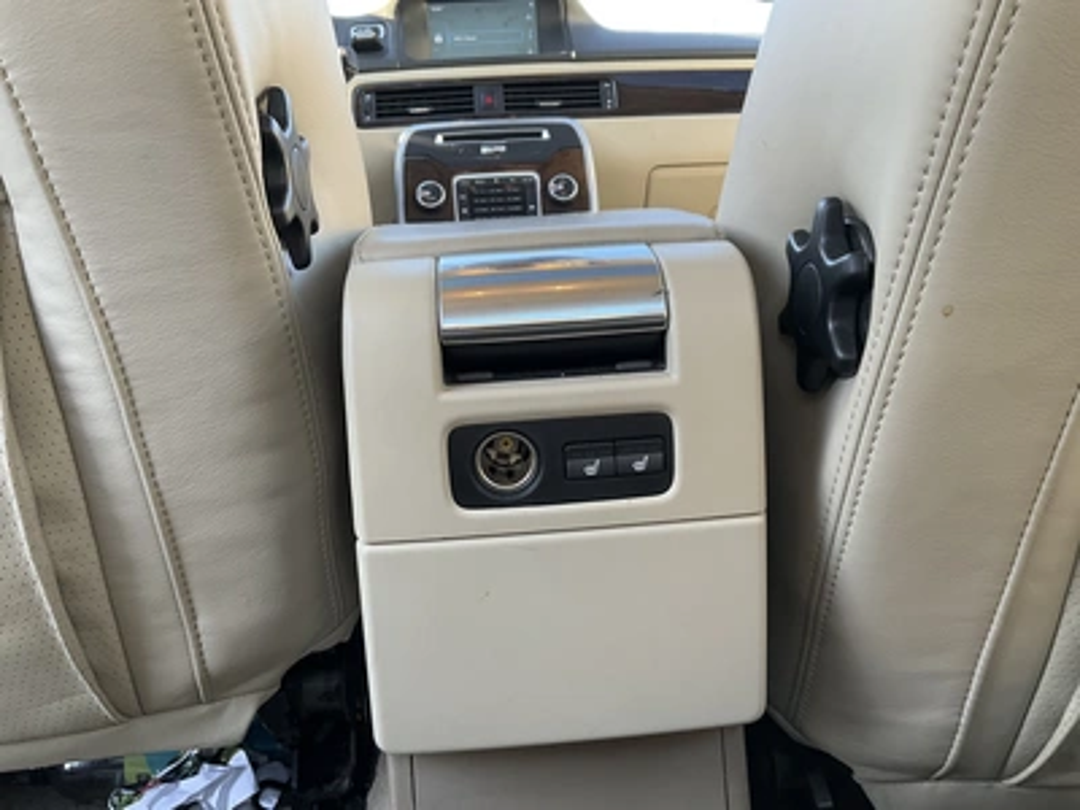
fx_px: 905
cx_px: 540
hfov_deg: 61.7
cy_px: 405
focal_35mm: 29
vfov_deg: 48.2
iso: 64
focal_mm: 3
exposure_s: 1/111
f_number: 1.8
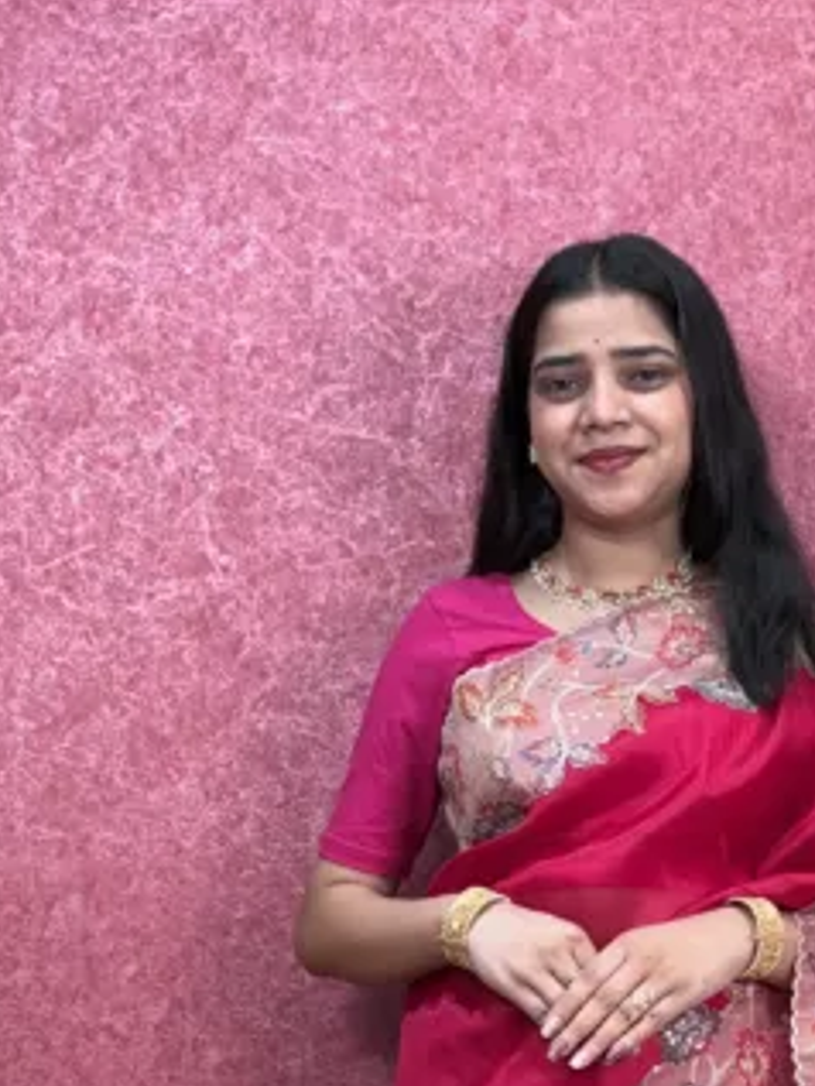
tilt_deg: -1.9
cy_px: 1033
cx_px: 654
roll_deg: -1.3
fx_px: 2321
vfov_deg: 25.3
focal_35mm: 74
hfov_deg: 19.7
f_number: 1.6
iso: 32
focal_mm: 5.96
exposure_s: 1/122
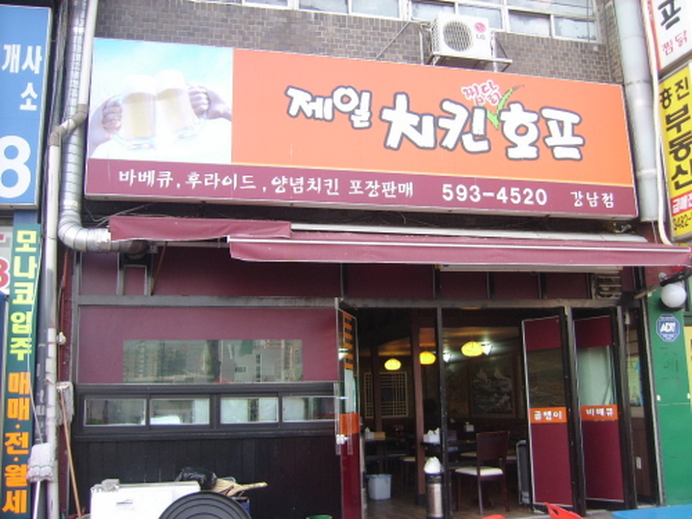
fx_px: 700
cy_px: 260
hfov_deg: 52.6
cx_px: 346
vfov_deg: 40.7
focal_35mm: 35
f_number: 2.8
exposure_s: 1/50
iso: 100
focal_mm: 5.95
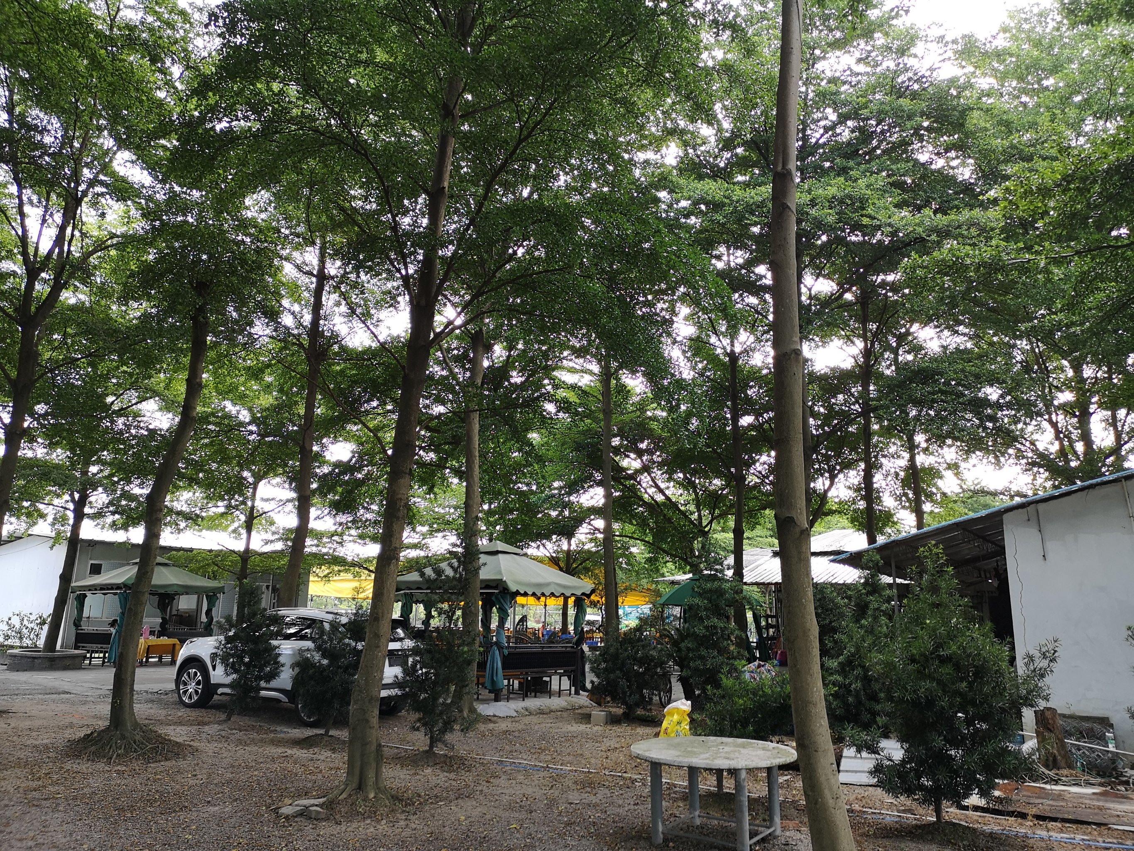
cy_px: 426
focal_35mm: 27
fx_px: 884
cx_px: 567
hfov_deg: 65.3
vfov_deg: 51.4
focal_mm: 5.58
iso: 64
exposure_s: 1/100
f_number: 1.8
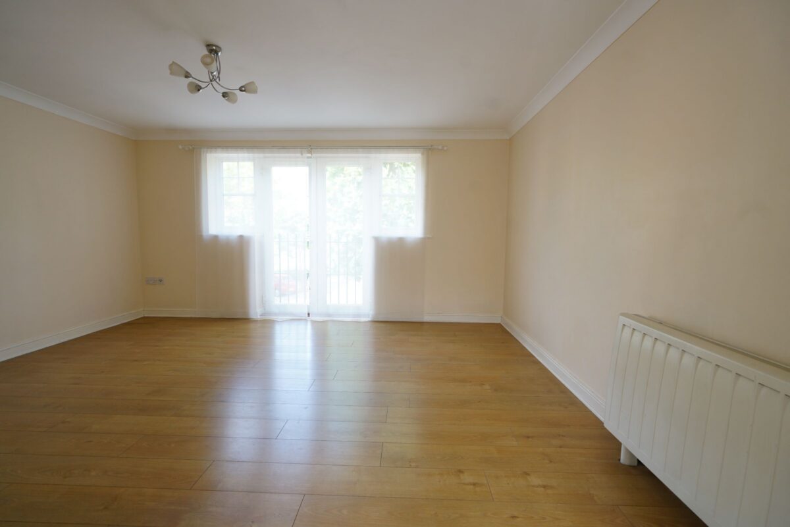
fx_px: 351
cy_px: 264
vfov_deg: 73.8
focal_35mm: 16
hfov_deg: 96.7
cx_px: 395
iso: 500
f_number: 5
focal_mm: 16
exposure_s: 1/60
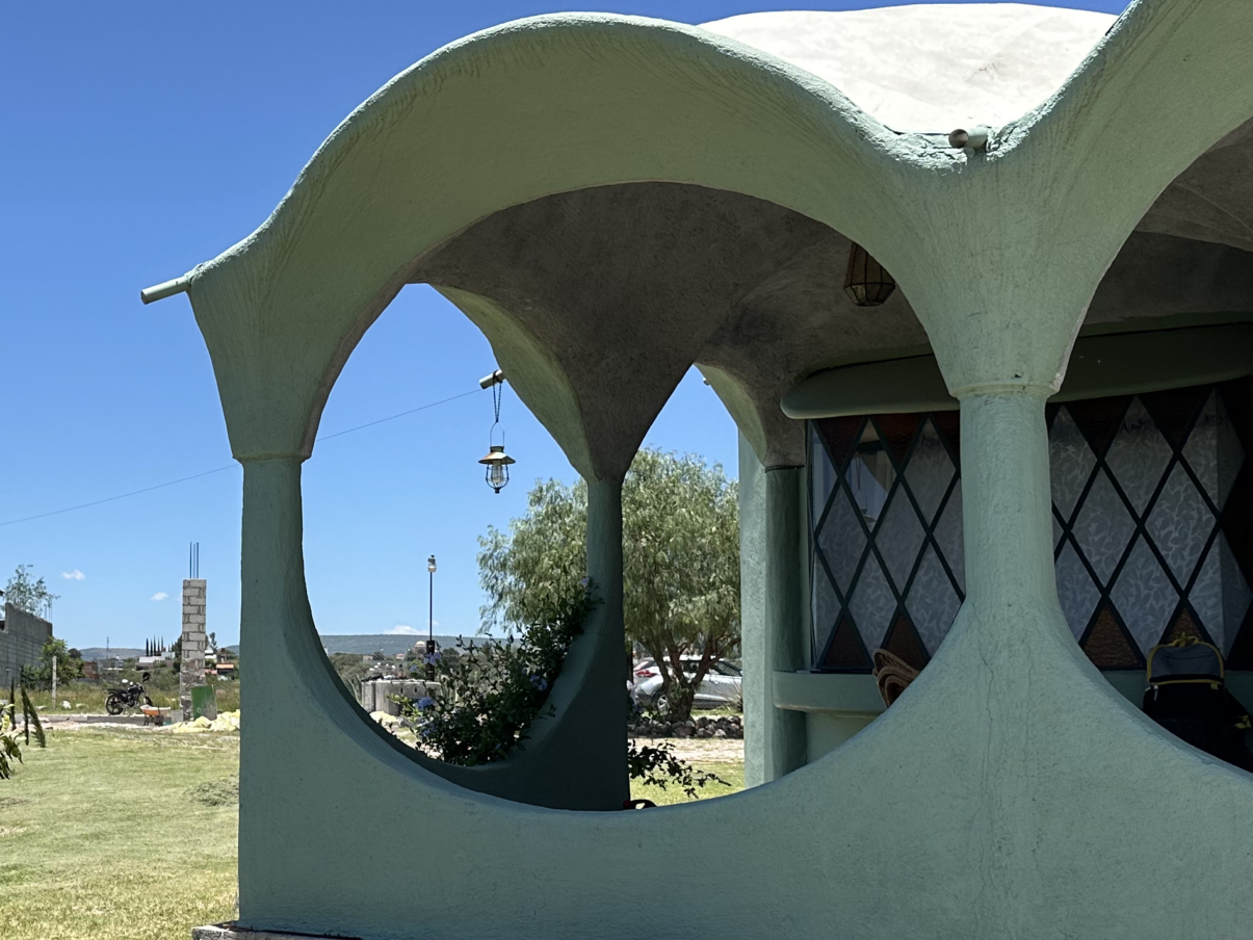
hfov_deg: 36.0
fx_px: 1846
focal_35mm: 51
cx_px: 220
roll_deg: -1.3
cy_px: 539
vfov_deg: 28.5
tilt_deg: +6.3
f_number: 1.78
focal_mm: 6.86
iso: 80
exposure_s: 1/4016
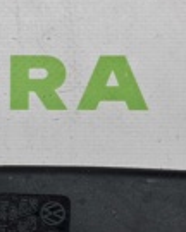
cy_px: 264
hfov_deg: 10.5
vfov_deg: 15.0
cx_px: -269
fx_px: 860
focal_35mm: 125
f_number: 1.8
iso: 50
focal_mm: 4
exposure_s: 1/100
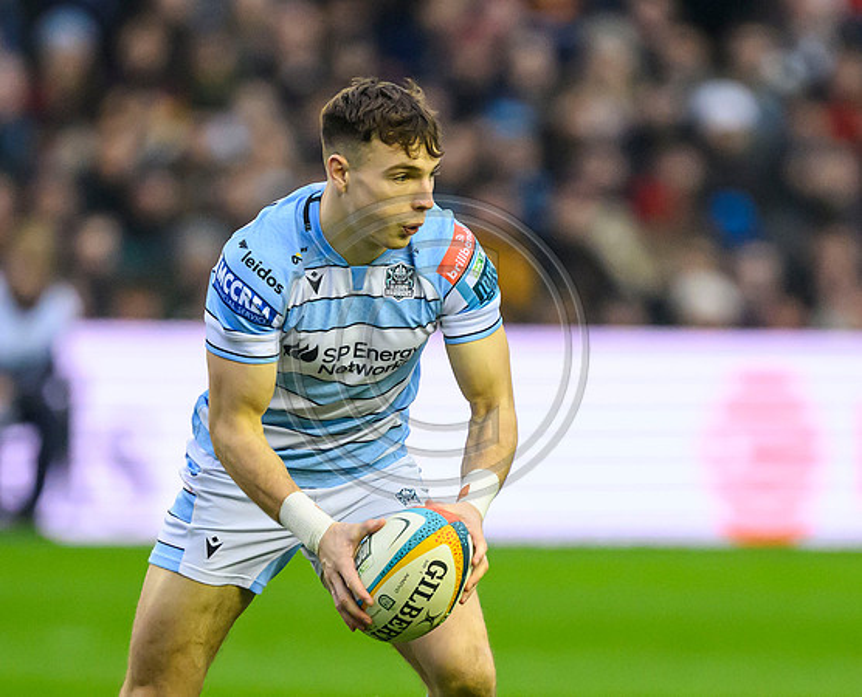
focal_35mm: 1133
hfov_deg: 1.7
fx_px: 29034
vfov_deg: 1.4
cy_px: 644
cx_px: 485
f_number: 3.2
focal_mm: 400
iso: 4000
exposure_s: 1/1600
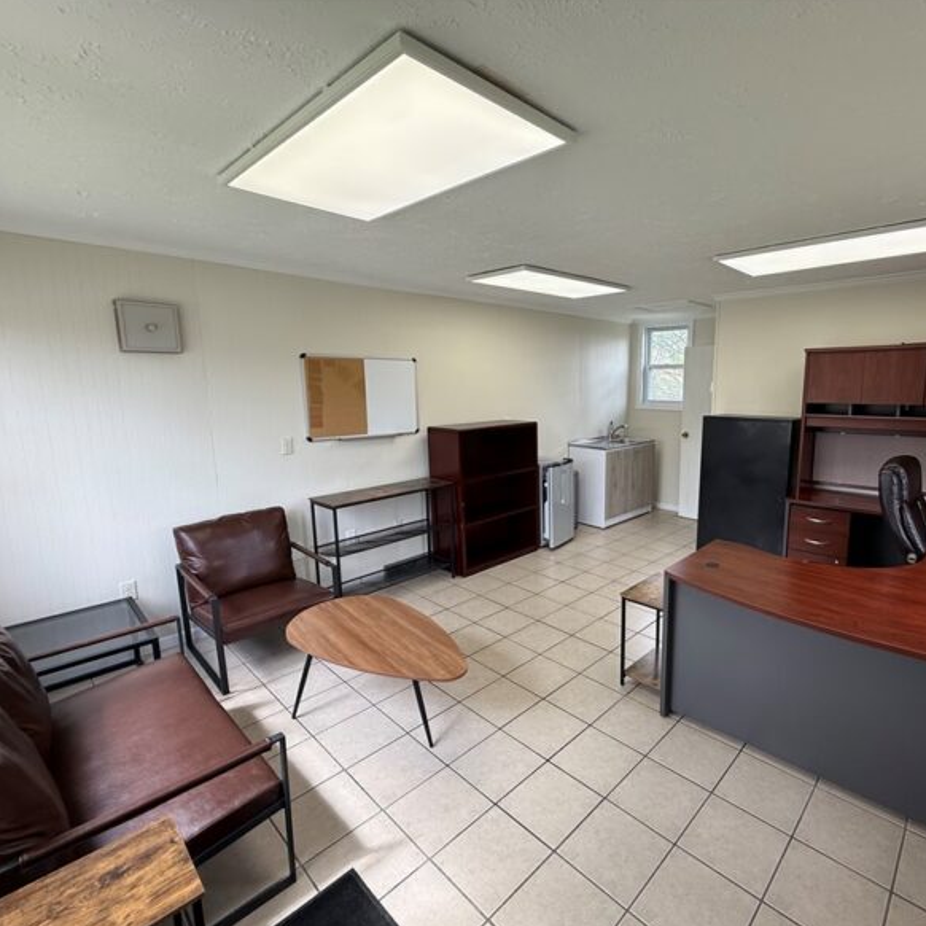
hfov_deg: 82.9
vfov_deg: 84.0
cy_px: 468
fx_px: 515
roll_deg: +0.3
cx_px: 558
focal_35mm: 17
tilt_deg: -9.8
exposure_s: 1/120
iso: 80
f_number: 2.2
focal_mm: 2.22
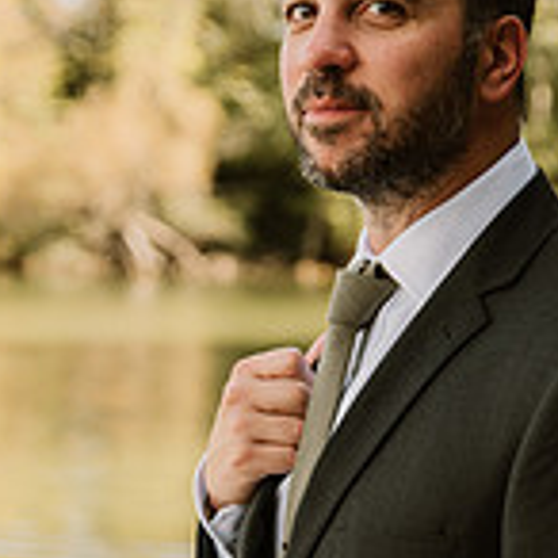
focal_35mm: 144
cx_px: 365
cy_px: 508
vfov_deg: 12.0
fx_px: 2626
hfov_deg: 12.1
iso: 160
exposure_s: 1/400
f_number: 2.8
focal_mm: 55
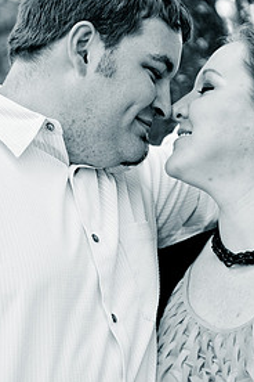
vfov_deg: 12.0
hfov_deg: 8.0
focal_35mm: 171
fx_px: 1810
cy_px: 136
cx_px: 147
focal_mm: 70
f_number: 2.8
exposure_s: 1/250
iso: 200
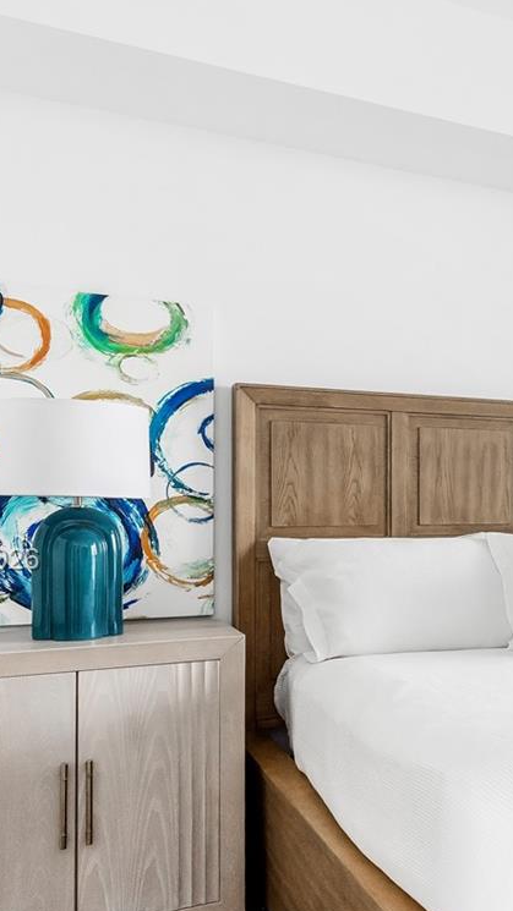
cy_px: 561
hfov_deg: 28.1
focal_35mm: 36
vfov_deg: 54.7
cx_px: 638
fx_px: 871
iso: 640
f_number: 7.1
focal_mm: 16
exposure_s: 1/50
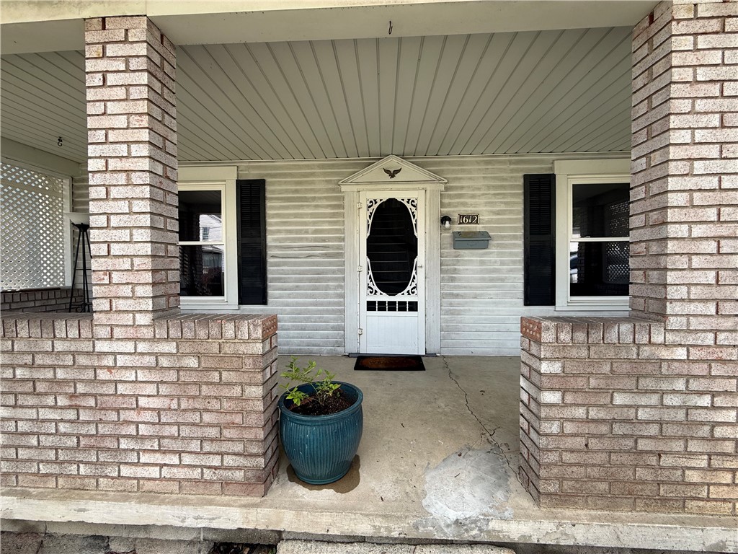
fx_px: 298
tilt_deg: -1.1
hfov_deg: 102.1
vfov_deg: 85.7
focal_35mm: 14
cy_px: 277
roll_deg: +0.2
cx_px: 369
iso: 50
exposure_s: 1/374
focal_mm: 2.22
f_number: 2.2
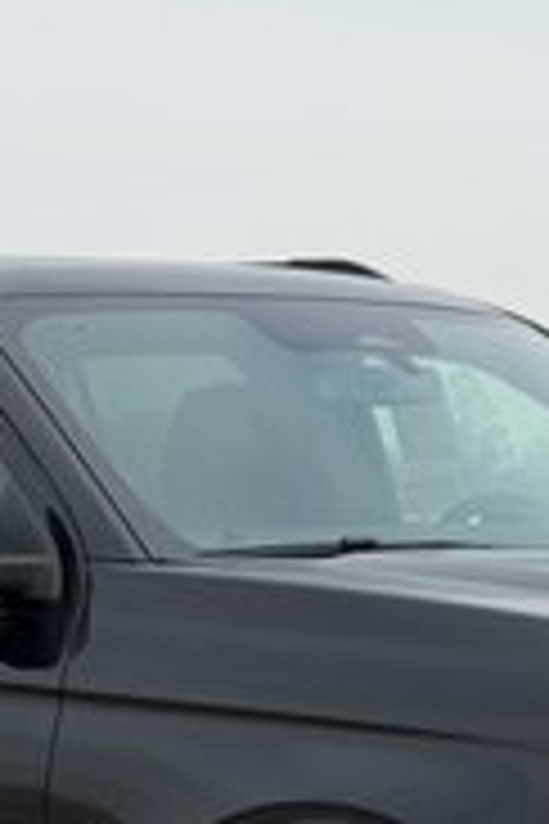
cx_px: 238
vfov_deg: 11.7
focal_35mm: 175
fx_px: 4003
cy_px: 752
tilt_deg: -4.5
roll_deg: +0.4
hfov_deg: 7.8
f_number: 1.78
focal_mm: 6.76
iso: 64
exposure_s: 1/3226
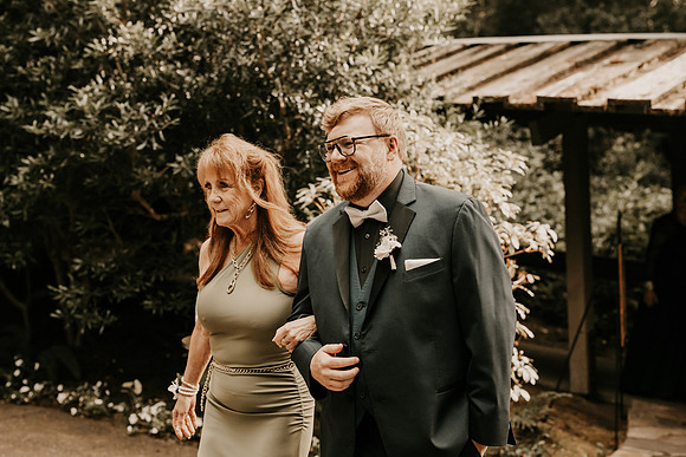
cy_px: 228
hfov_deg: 39.6
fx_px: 953
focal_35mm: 50
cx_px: 343
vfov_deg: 27.0
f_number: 3.2
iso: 400
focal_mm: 50
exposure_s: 1/1250
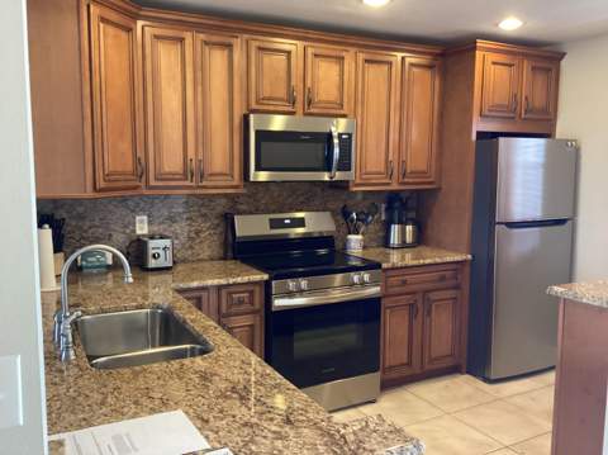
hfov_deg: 58.4
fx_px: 544
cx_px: 304
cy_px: 228
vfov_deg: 45.4
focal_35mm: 31
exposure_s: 1/60
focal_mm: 3.3
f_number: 2.4
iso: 320
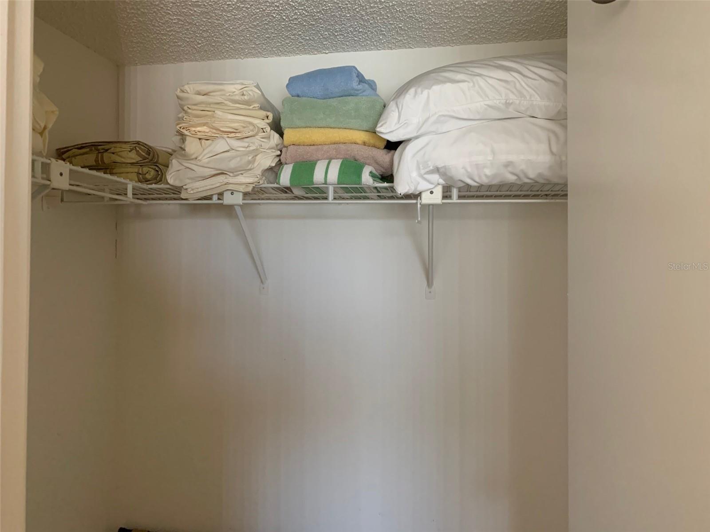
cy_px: 266
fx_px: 533
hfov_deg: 67.3
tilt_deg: +0.2
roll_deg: -1.6
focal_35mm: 26
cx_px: 355
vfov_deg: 53.1
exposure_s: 1/56
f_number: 1.8
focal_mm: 4.25
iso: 400
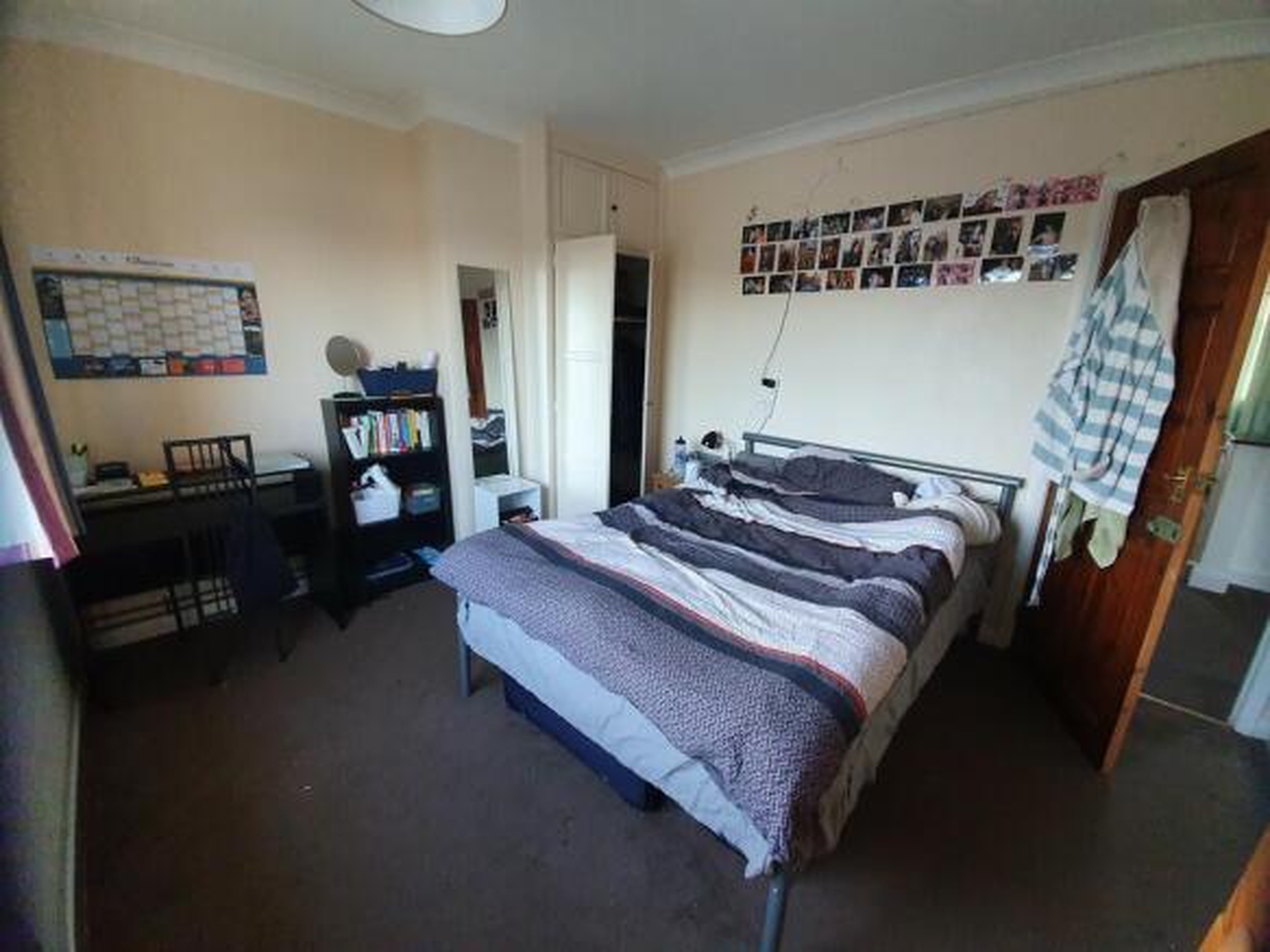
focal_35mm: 13
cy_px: 476
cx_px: 635
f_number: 2.2
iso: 400
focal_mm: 1.8
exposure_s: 1/33
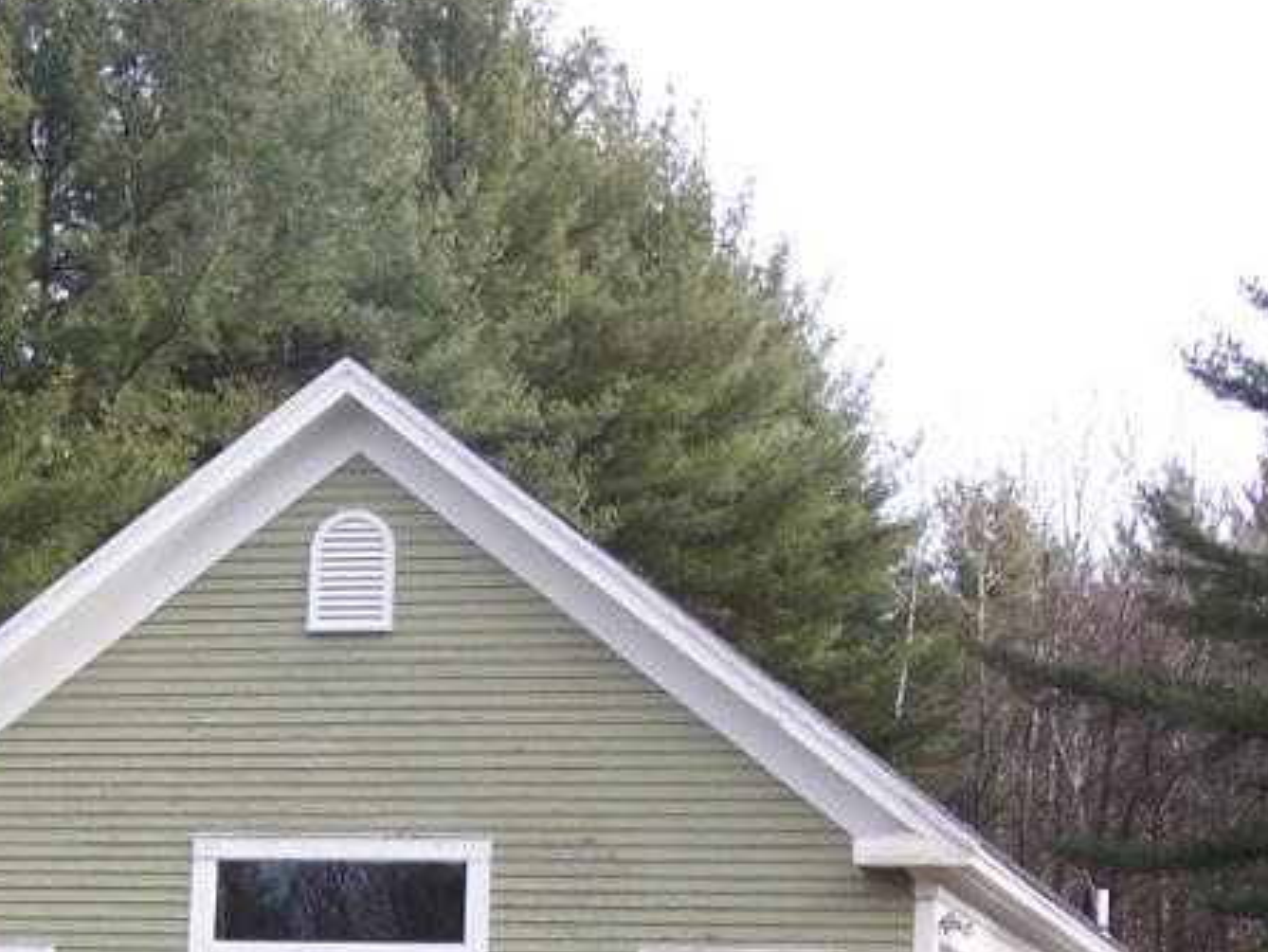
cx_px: 597
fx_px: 4288
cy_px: 1003
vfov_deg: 12.5
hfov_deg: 16.8
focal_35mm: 117
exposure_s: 1/250
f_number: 3.2
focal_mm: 8.5
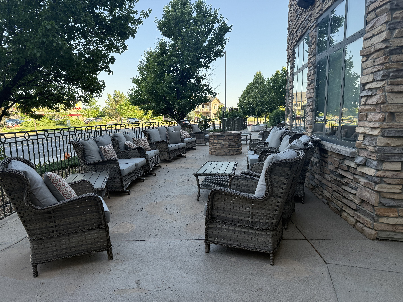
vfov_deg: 56.8
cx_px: 202
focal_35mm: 24
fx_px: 279
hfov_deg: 71.6
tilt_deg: -7.6
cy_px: 151
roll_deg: +0.4
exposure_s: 1/735
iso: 100
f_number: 1.78
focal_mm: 6.76
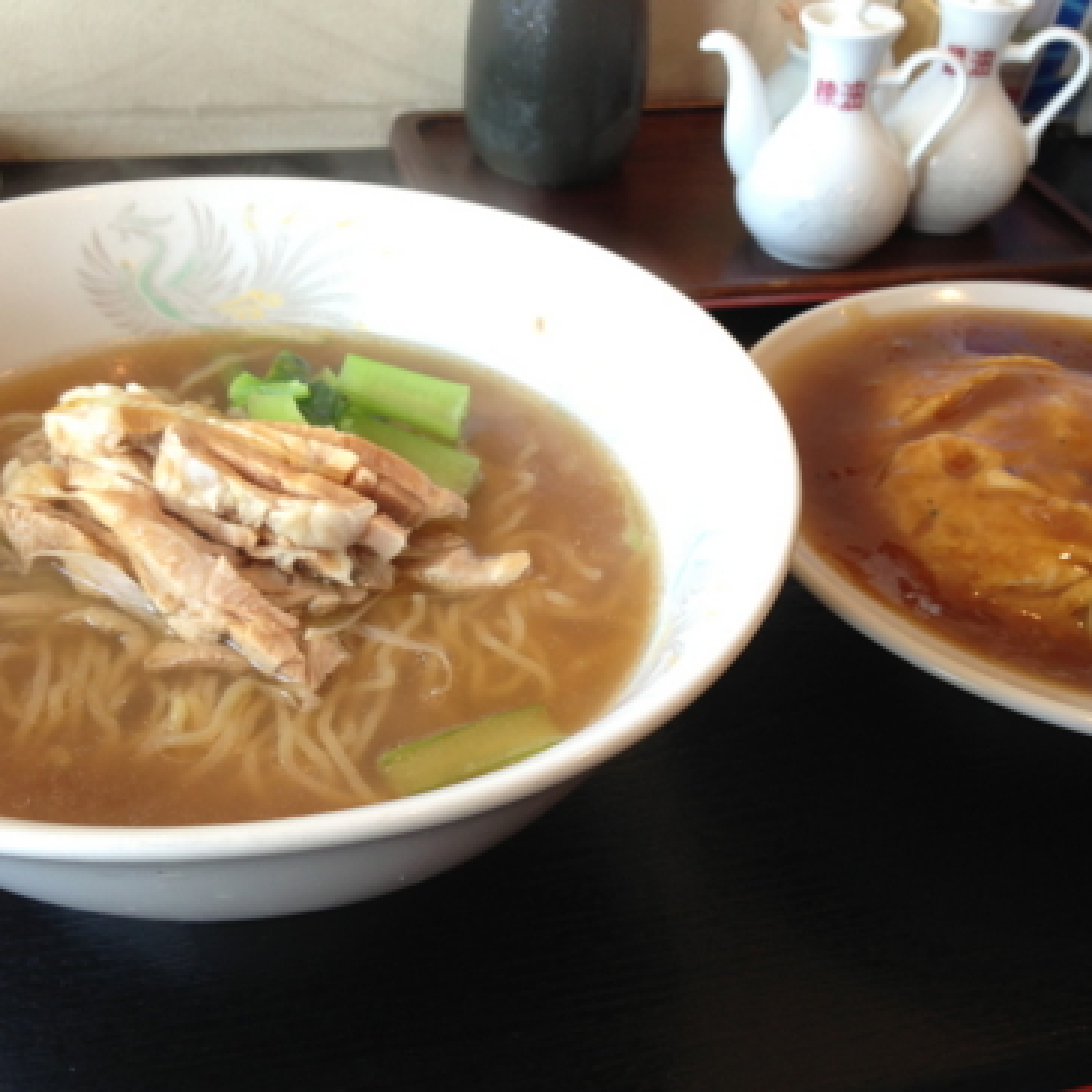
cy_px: 537
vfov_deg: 41.9
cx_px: 515
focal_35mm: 40
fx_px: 1428
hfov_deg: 41.8
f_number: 2.4
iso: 64
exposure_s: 1/24
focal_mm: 4.13
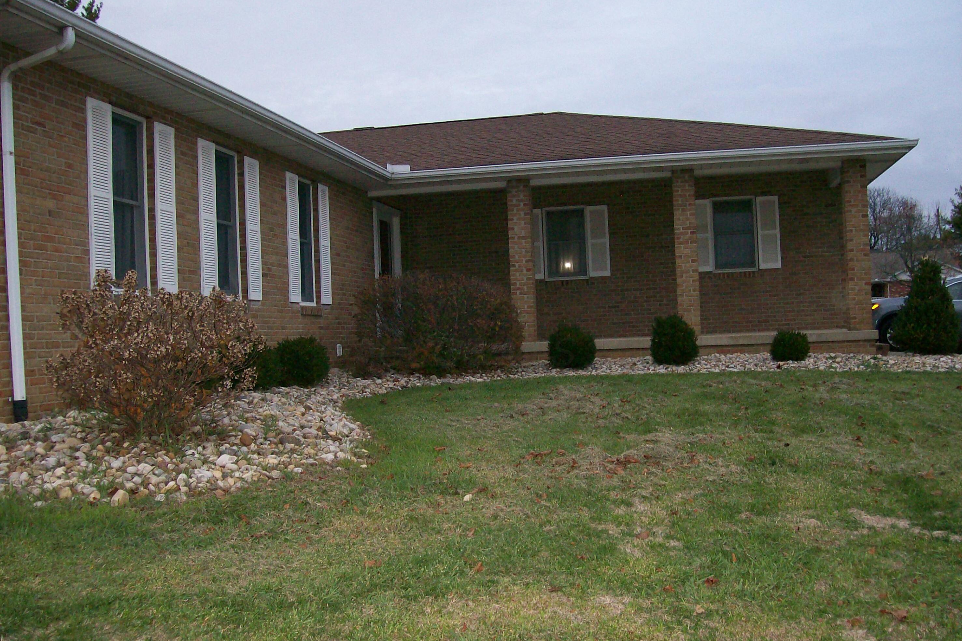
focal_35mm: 38
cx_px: 478
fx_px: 1015
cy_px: 352
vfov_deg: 35.0
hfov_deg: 50.7
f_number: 2.7
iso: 140
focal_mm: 6
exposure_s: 1/64
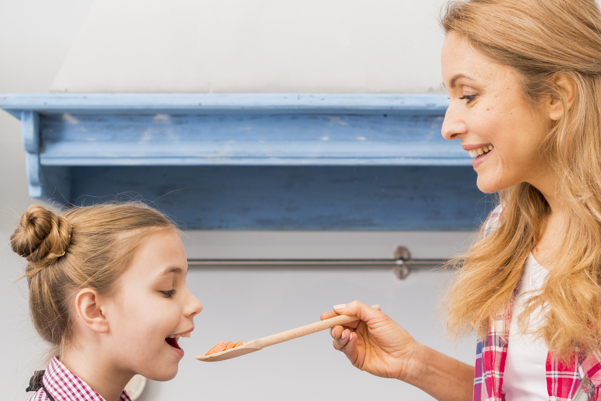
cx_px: 343
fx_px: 1737
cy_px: 334
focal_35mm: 104
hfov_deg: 19.6
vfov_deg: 13.1
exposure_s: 1/160
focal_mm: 50
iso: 320
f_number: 4
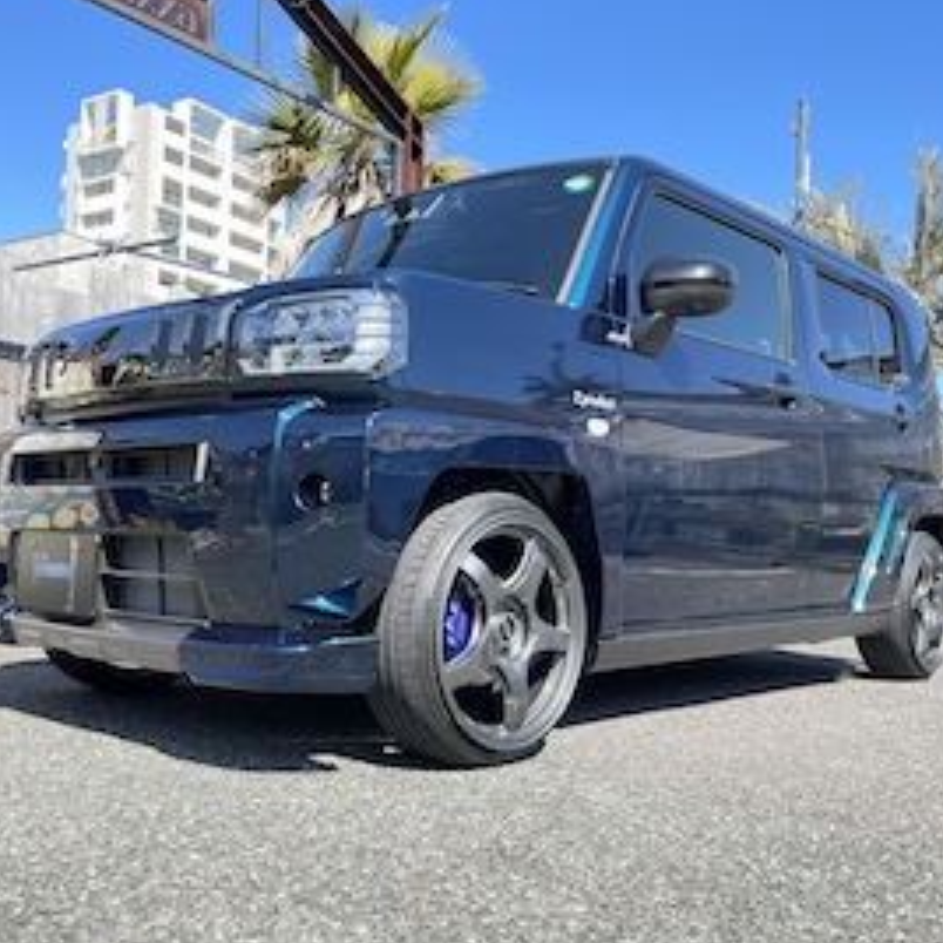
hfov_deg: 49.7
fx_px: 1017
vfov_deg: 49.7
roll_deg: -1.5
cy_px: 496
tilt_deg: +1.9
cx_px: 457
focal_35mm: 33
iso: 32
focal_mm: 5.1
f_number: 1.6
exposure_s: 1/656
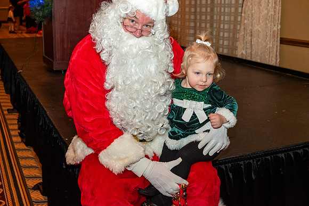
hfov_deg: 43.6
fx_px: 386
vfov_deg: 29.9
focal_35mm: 45
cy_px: 103
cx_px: 154
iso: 2500
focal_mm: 30.2
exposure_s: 1/125
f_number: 3.6
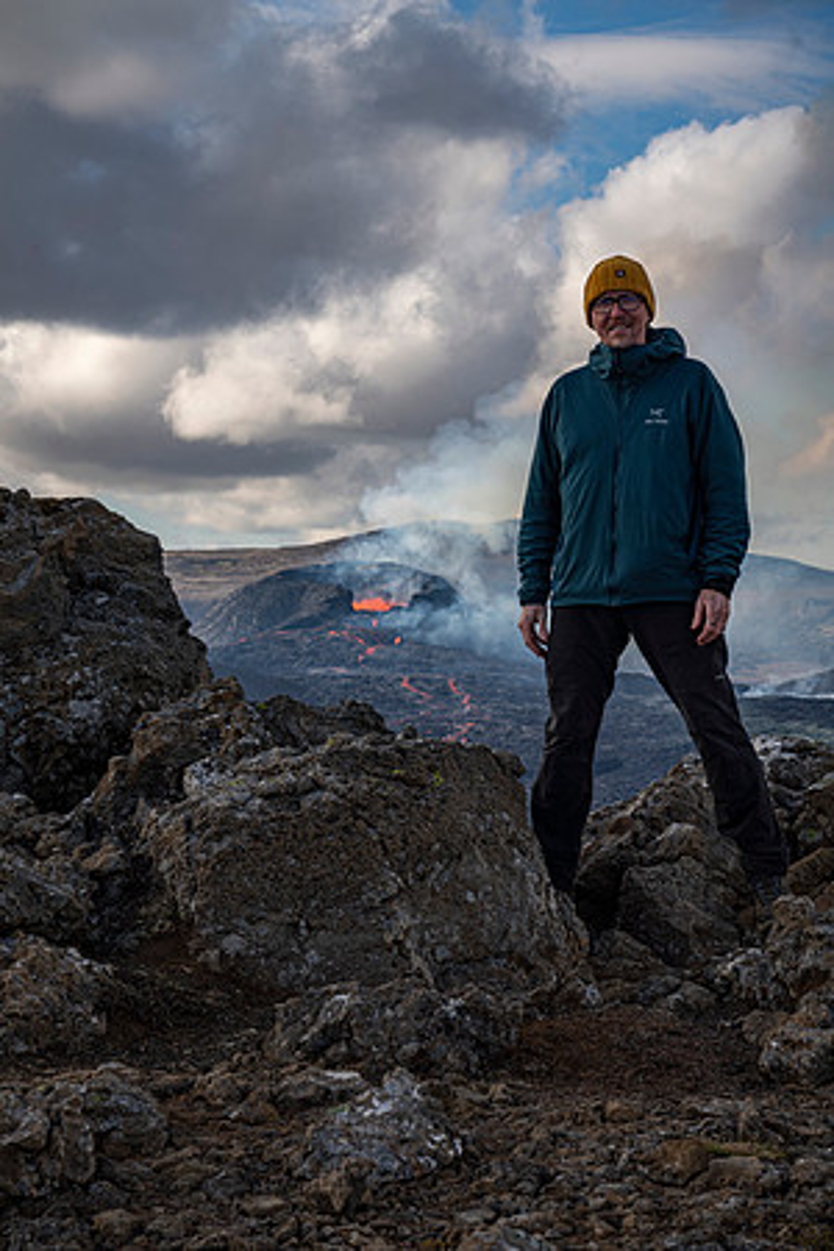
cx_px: 417
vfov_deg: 27.0
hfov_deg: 18.2
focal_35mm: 75
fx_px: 2606
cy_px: 626
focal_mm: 75
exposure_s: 1/200
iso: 100
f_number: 10
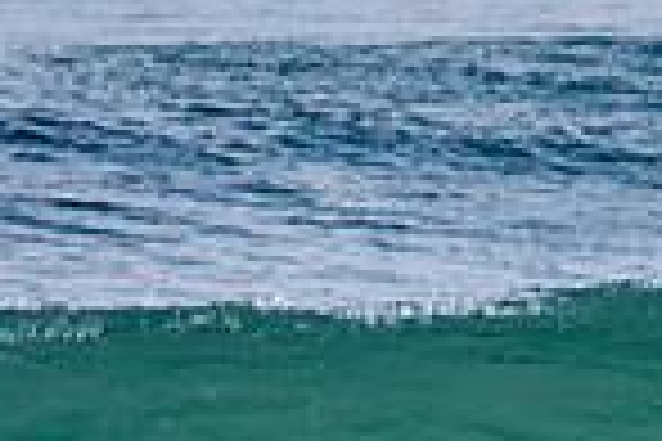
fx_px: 54556
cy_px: 628
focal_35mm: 2967
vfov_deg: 0.5
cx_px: 982
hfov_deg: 0.7
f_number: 8
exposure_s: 1/160
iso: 100
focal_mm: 500
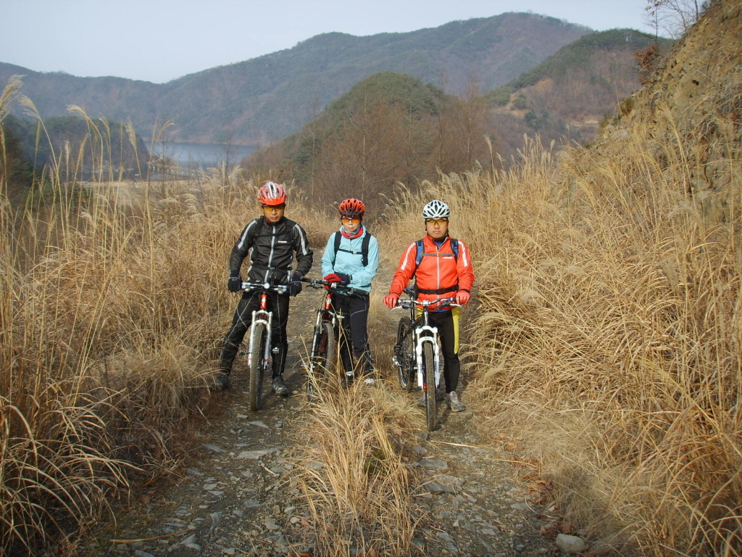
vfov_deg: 36.8
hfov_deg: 47.9
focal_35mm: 39
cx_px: 371
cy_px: 278
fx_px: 836
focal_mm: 6.6
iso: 50
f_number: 3.5
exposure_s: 1/350
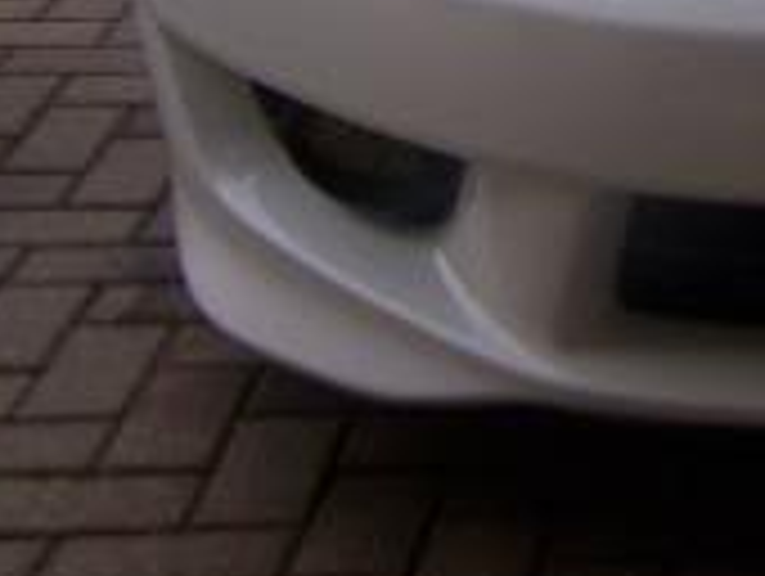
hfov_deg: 13.1
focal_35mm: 143
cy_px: -364
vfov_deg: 10.0
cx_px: 1094
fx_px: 3165
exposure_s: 1/250
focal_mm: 6.3
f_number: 2.8
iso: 80
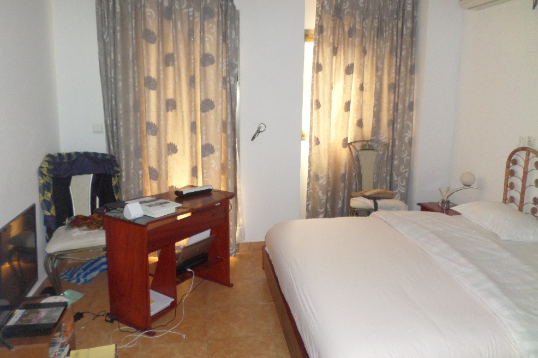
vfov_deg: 47.9
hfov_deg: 67.4
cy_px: 166
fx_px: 403
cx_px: 273
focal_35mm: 27
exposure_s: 1/30
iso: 200
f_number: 2.5
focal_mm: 4.5
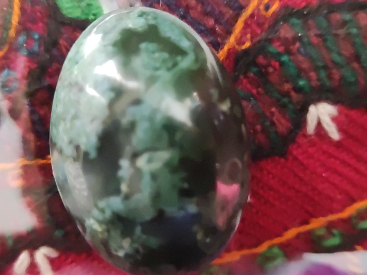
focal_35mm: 26
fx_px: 276
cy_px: 138
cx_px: 184
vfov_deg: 53.1
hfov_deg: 67.3
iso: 2305
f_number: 1.79
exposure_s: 1/20
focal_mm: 4.74
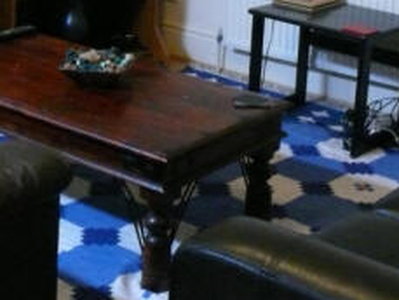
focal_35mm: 89
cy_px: -39
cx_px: 48
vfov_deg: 16.1
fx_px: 1026
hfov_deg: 21.6
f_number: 2.8
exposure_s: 1/25
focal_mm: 7.4
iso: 800
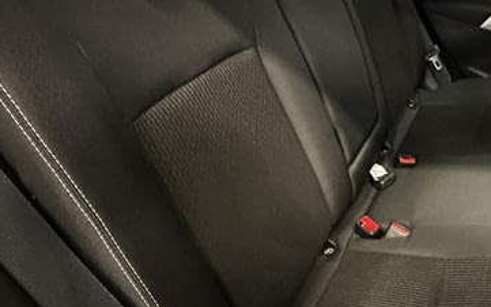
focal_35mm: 37
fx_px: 495
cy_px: 122
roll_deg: -0.4
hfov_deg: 49.4
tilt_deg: -26.9
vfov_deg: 34.4
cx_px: 397
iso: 1600
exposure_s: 1/25
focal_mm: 2.22
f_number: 2.2
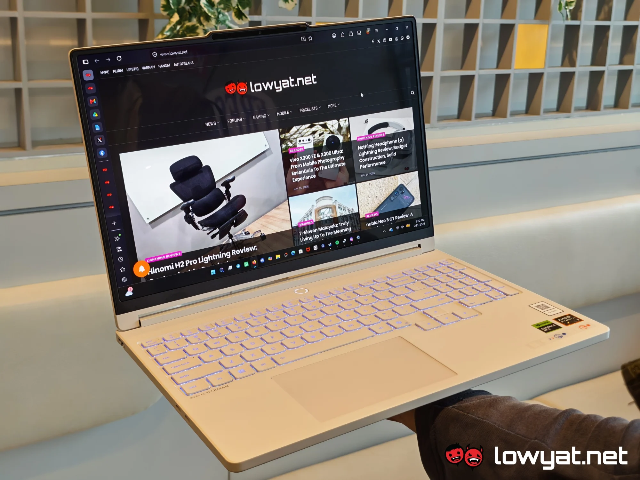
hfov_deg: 41.2
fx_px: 850
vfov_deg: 31.5
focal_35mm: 46
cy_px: 240
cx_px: 320
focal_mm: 5.4
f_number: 1.6
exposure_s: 1/100
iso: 100
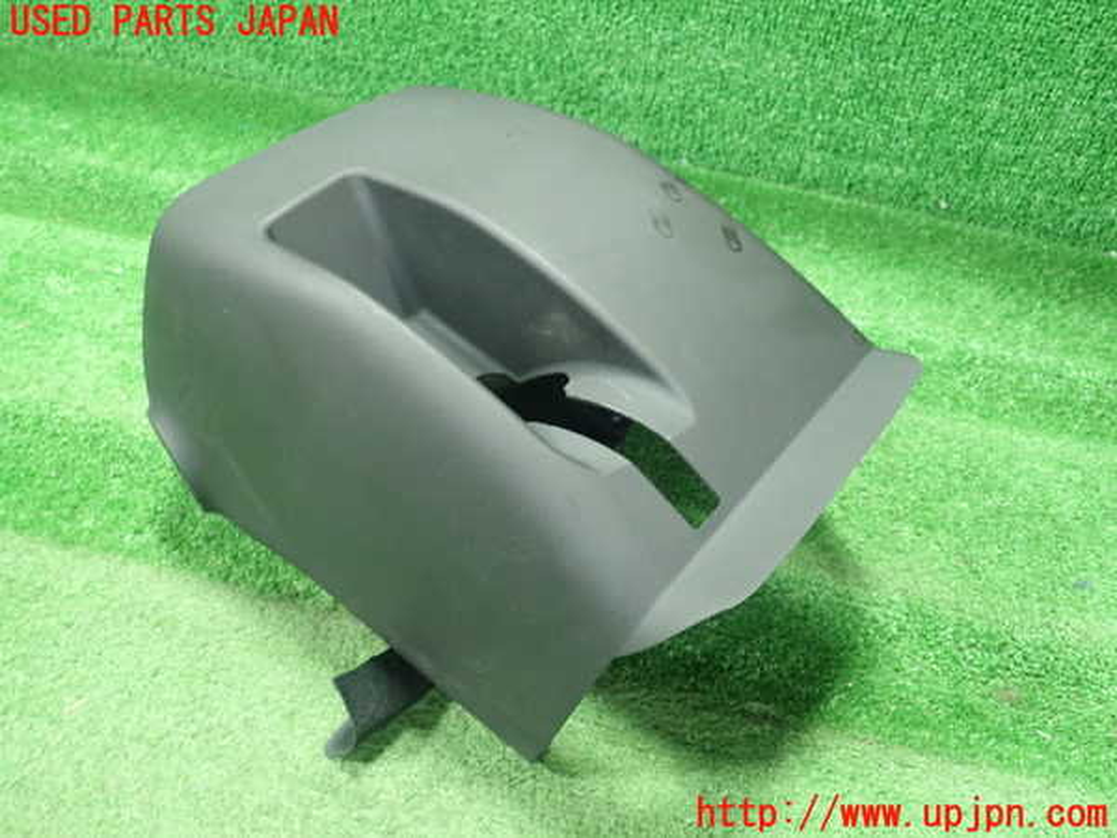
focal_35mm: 30
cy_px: 419
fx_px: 968
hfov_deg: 60.0
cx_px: 558
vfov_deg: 46.8
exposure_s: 1/60
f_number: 2.3
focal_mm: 5.5
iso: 800
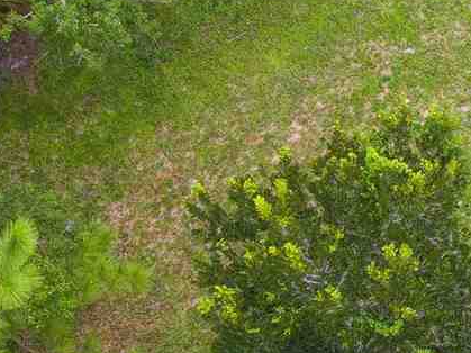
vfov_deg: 8.4
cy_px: -31
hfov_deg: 10.5
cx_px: 857
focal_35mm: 176
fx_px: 2394
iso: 100
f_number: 1.8
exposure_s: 1/500
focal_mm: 8.67
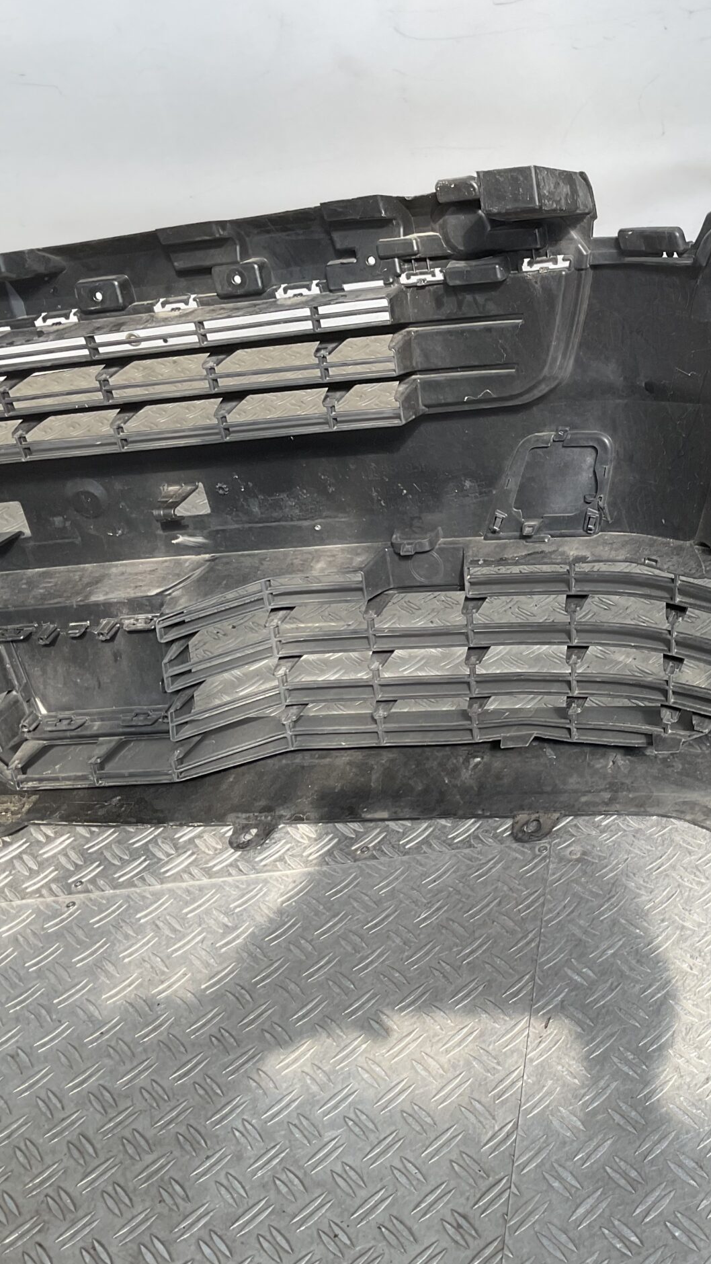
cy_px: 632
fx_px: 1441
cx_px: 656
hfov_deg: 26.7
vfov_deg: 47.4
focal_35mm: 43
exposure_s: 1/192
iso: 16
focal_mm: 3
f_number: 1.8
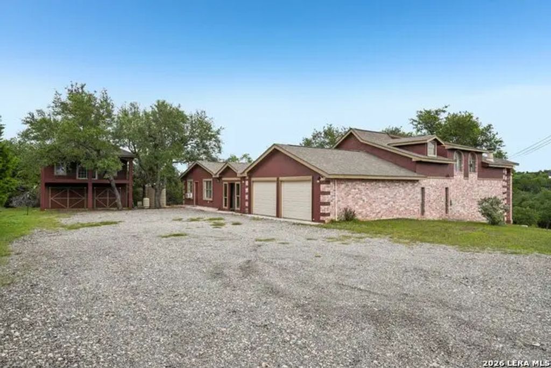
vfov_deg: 57.2
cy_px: 184
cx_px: 276
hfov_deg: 78.6
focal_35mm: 22
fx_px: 337
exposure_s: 1/350
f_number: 8
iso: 200
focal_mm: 22
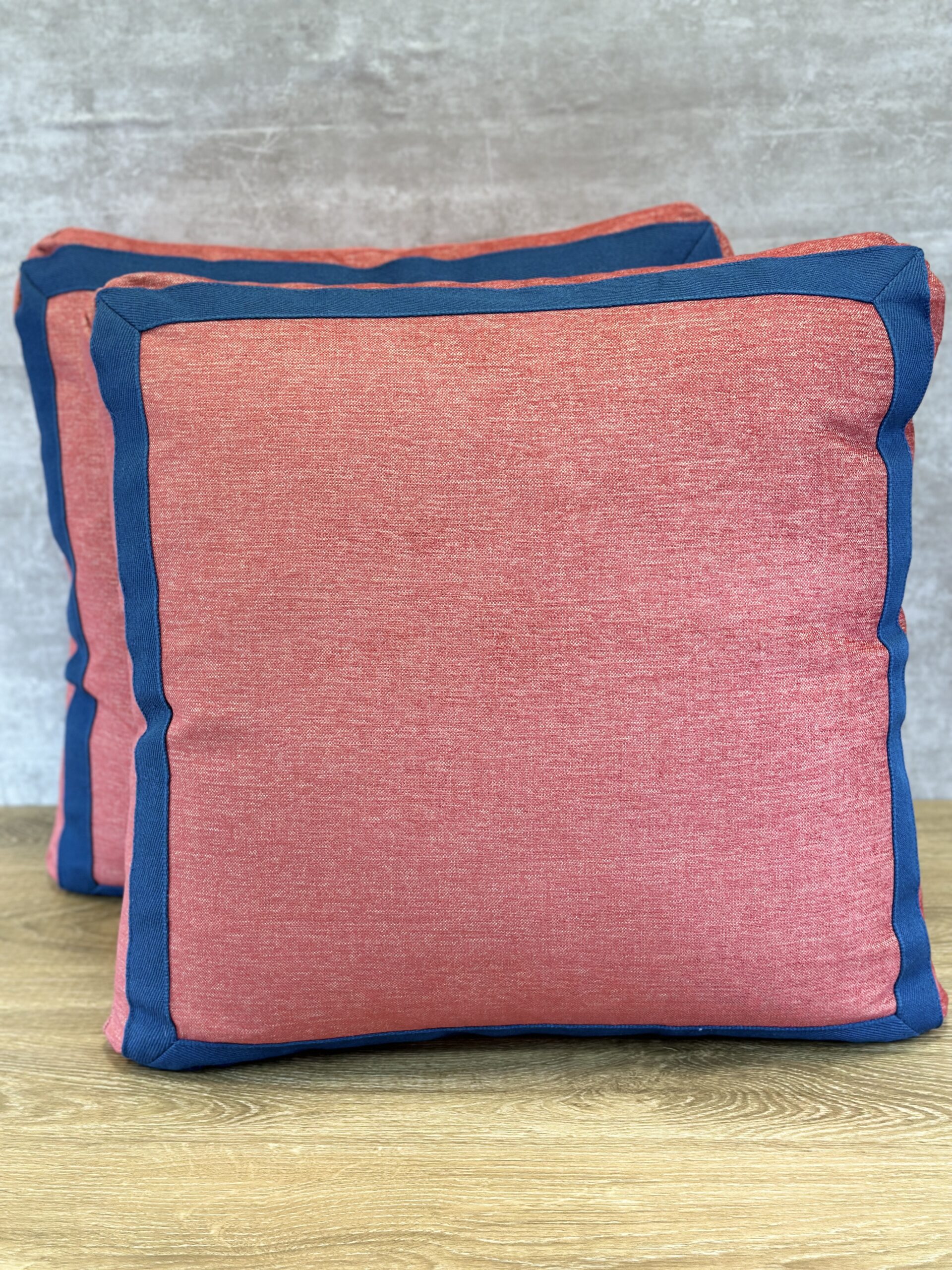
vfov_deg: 39.7
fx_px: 1760
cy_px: 635
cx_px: 476
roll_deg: +2.3
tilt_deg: -17.1
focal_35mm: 48
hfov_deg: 30.3
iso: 100
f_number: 1.78
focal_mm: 6.86
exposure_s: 1/120
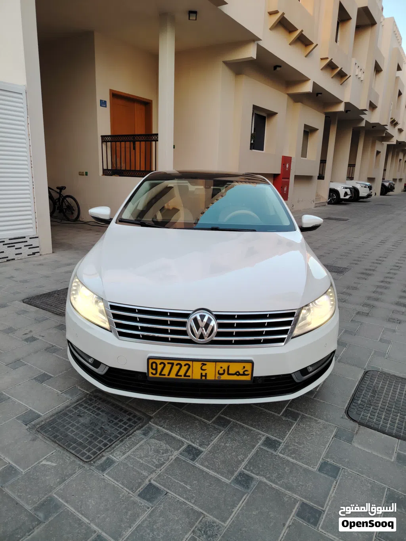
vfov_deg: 71.6
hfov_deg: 56.8
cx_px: 203
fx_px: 375
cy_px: 270
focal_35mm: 24
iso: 519
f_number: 1.75
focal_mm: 5.25
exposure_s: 1/100
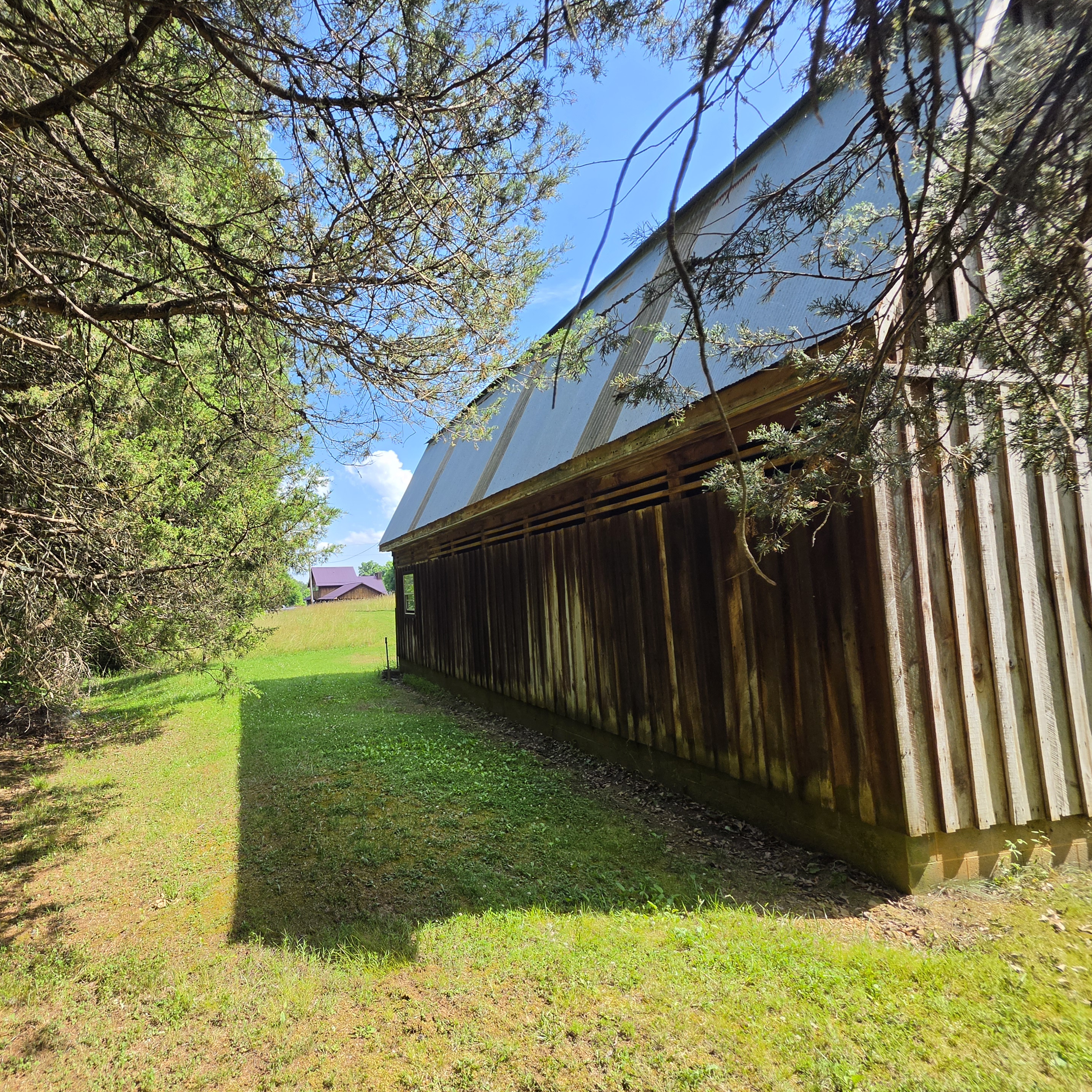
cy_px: 553
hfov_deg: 84.3
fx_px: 571
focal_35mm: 16
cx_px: 360
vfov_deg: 87.4
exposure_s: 1/934
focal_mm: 2.2
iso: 32
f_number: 1.9
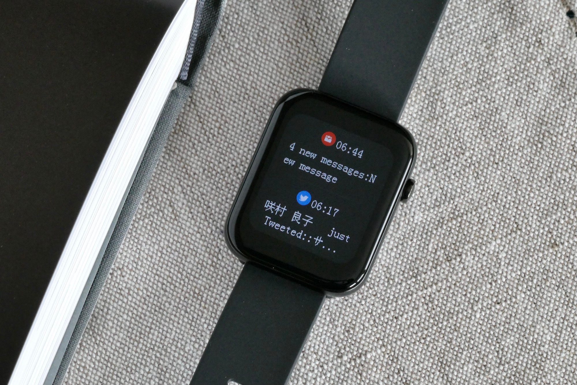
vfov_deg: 7.2
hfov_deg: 10.8
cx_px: 288
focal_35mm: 191
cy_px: 192
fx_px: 3061
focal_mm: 69.6
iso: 1600
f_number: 8
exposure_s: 1/100
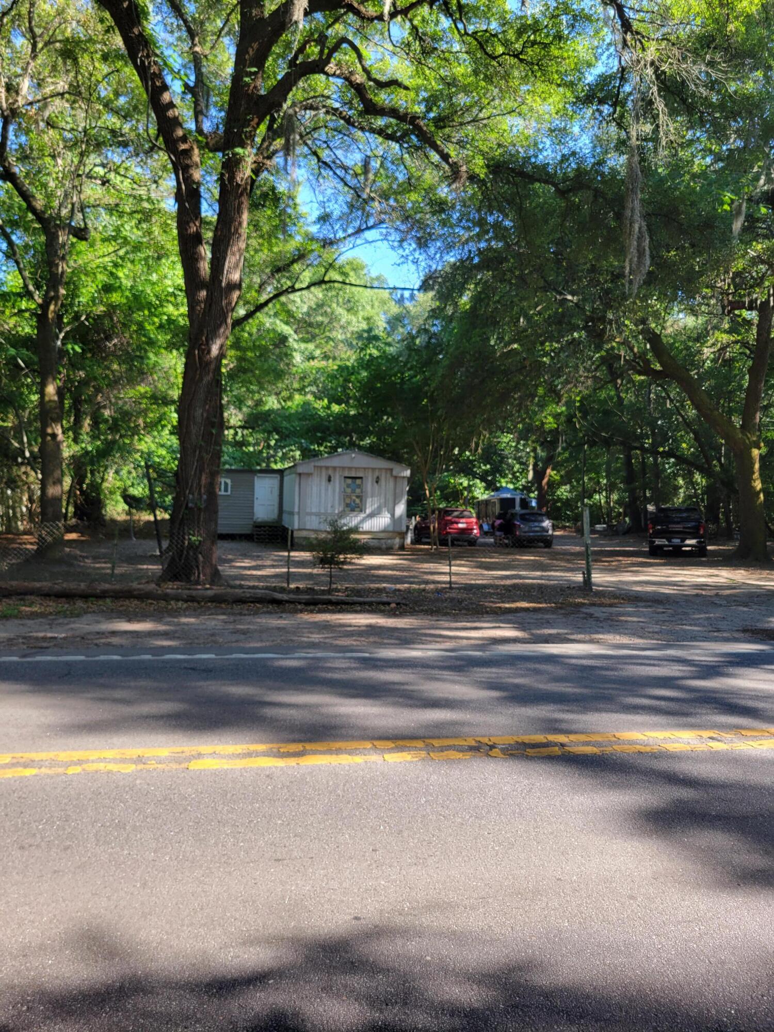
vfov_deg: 67.3
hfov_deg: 53.1
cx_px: 387
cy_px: 516
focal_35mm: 26
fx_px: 775
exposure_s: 1/288
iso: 40
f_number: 1.8
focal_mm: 5.4
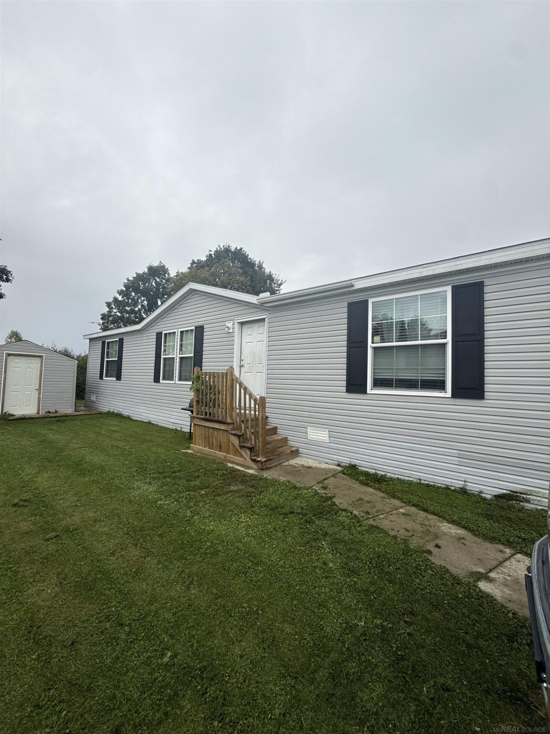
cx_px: 275
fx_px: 297
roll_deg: -2.2
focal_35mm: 14
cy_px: 367
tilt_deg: +2.2
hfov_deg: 85.7
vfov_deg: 102.1
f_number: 2.2
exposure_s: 1/1848
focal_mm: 2.22
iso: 50
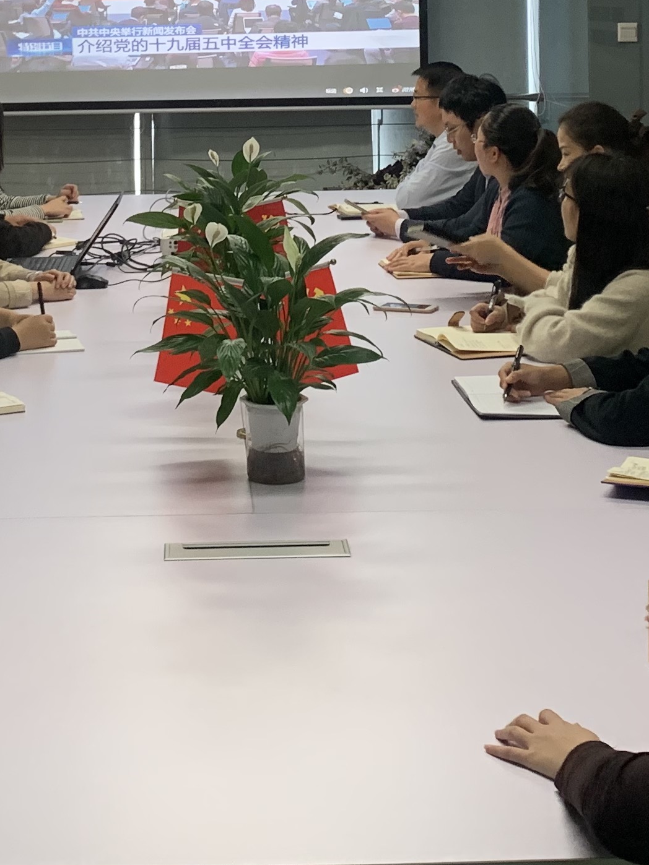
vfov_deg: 25.0
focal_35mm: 75
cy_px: 37
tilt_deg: -1.6
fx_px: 1875
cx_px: 227
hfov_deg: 19.6
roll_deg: +0.9
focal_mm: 4.25
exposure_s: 1/50
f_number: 1.8
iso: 125
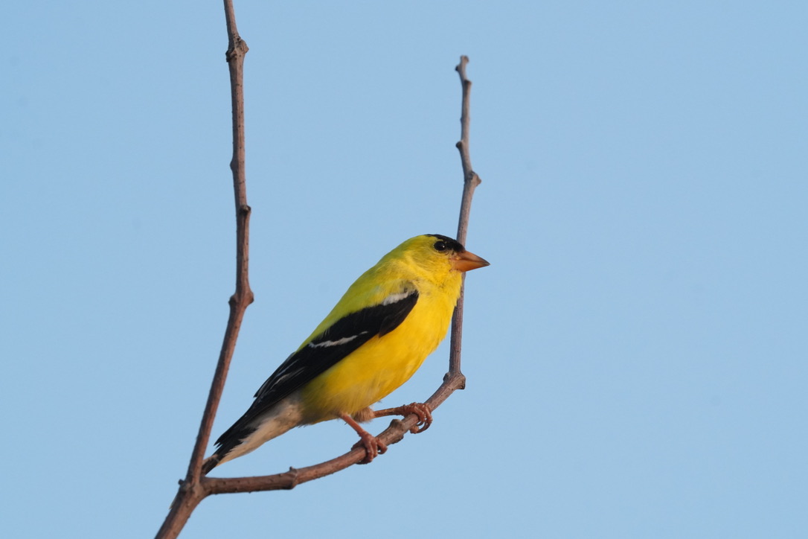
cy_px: 270
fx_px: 16697
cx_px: 404
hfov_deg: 2.8
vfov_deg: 1.8
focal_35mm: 744
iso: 1600
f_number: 11
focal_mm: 496
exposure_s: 1/640
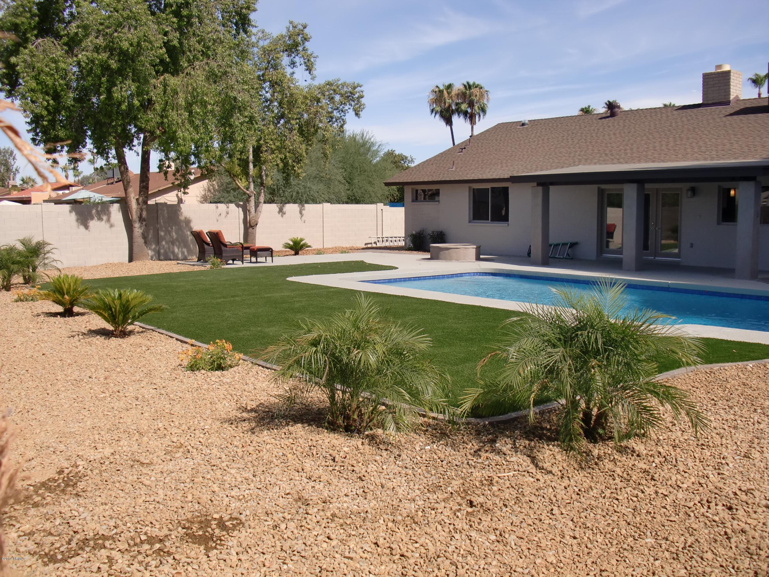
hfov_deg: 51.4
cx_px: 384
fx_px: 800
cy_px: 288
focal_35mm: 36
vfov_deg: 39.7
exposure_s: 1/160
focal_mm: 6.3
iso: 64
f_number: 7.9
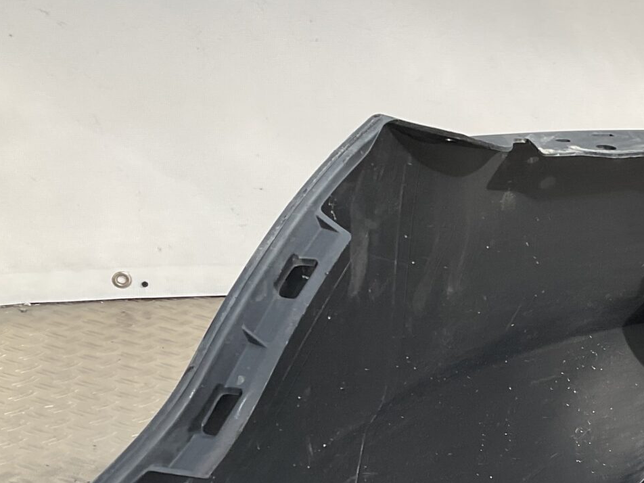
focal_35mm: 78
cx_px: 678
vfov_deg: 18.6
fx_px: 1451
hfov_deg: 23.7
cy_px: 420
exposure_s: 1/389
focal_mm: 3
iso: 16
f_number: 1.8
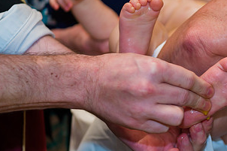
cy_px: 88
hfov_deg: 11.4
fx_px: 1128
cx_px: 214
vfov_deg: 7.7
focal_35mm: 179
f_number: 3.2
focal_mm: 70
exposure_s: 1/125
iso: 400
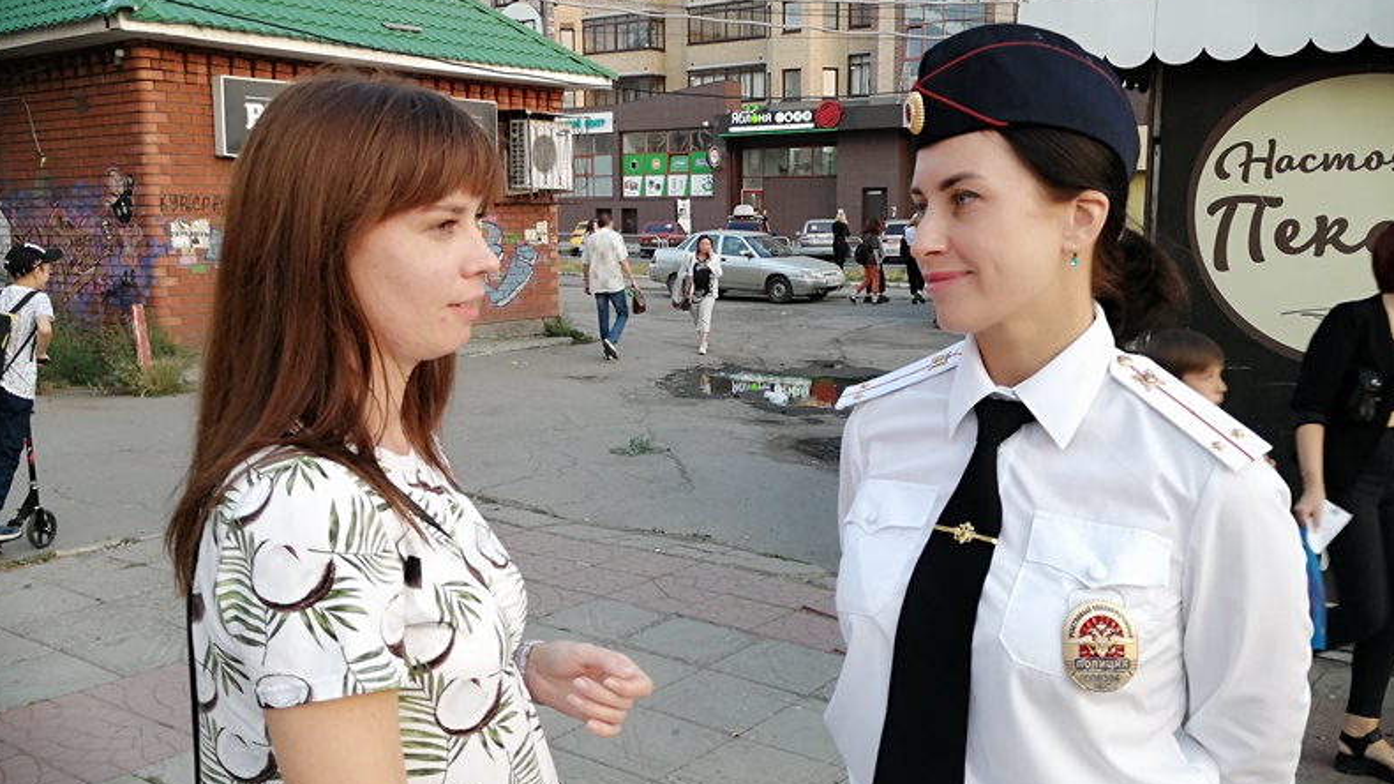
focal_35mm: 32
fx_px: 1183
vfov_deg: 36.7
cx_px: 695
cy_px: 392
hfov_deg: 61.0
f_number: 1.8
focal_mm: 3.62
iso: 80
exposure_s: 1/90
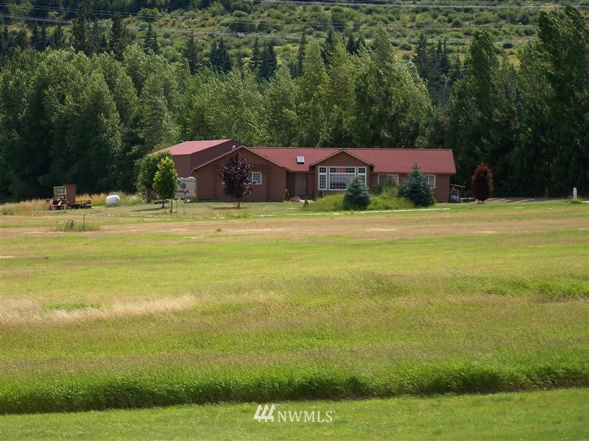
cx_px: 294
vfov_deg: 7.6
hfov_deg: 10.1
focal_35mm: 196
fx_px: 3335
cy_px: 220
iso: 64
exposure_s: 1/500
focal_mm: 31.6
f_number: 3.6
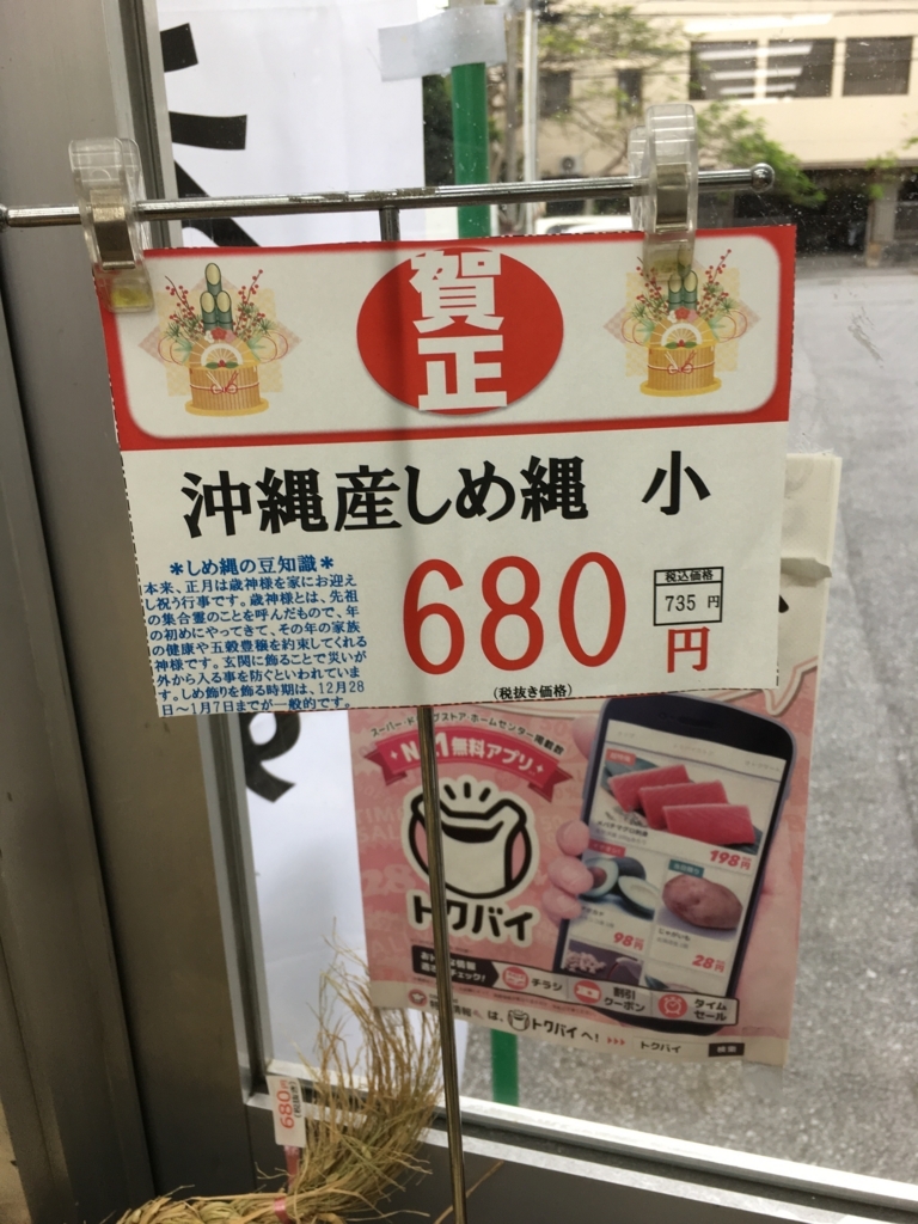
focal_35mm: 29
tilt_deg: -20.2
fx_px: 1025
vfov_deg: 61.7
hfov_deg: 48.2
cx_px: 459
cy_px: 612
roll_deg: +2.3
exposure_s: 1/120
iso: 32
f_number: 2.2
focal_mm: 4.15
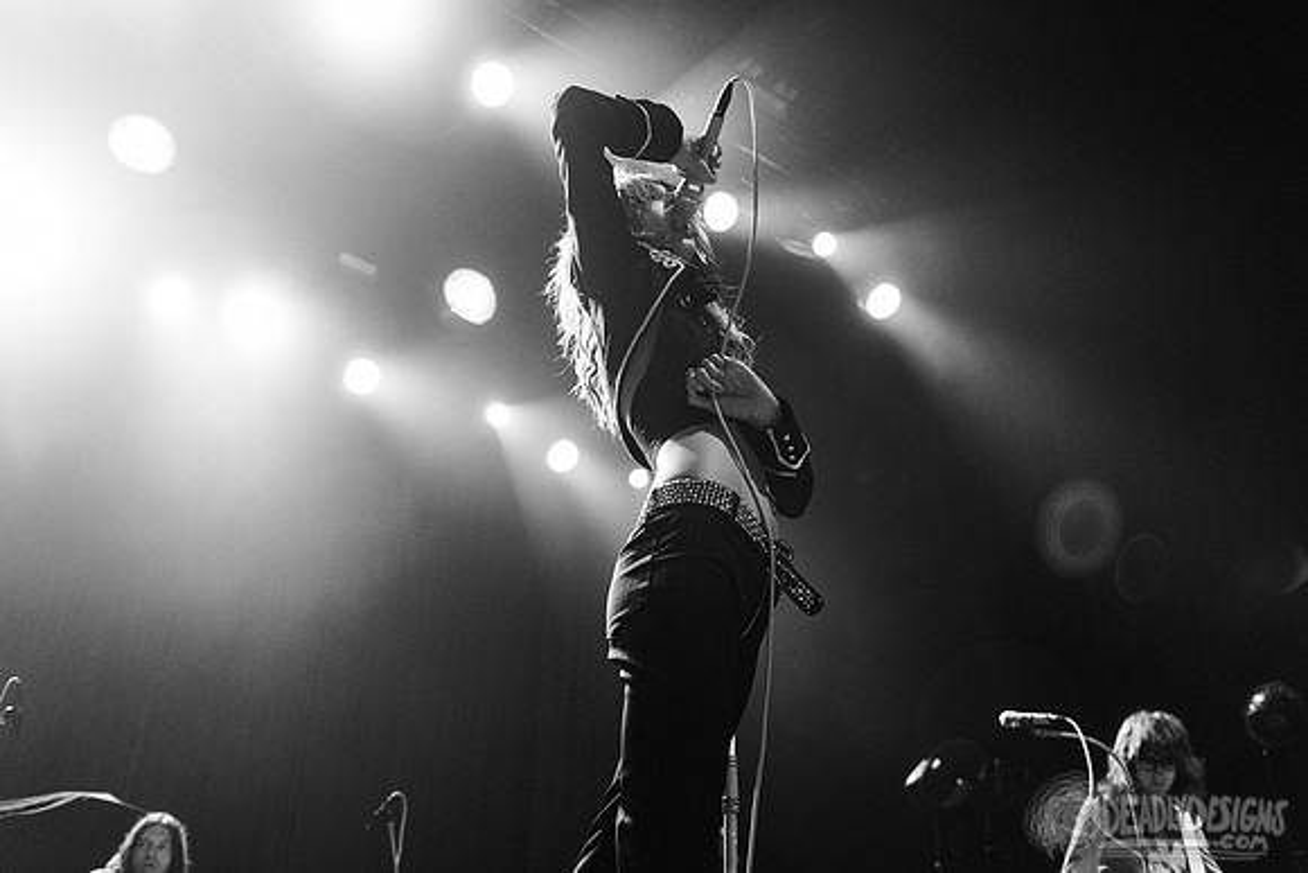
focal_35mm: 37
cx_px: 630
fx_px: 1360
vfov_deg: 35.6
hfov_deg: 51.4
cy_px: 406
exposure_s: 1/200
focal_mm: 35
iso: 2500
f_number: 3.2
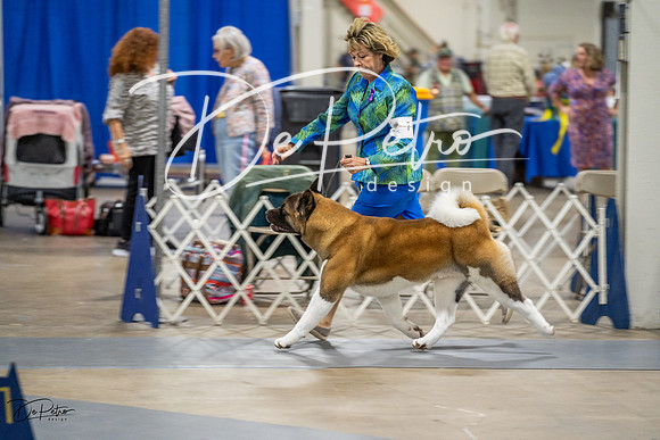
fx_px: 2604
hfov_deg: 14.4
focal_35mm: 142
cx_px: 330
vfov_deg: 9.7
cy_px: 220
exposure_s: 1/160
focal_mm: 142
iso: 2000
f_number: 2.8
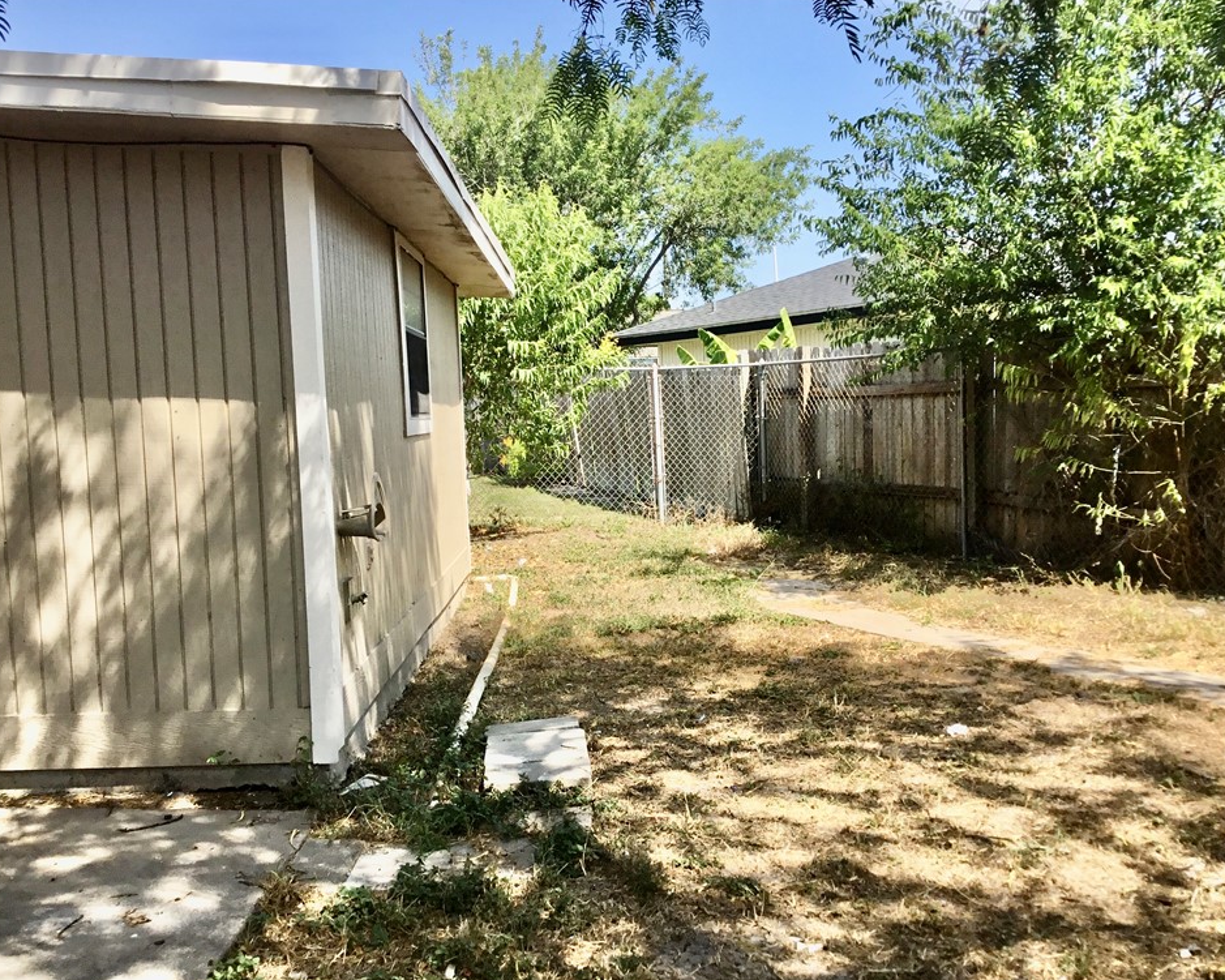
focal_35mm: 33
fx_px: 1196
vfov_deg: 44.5
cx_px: 612
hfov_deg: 54.2
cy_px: 496
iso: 25
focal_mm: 3.3
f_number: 2.4
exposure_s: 1/617
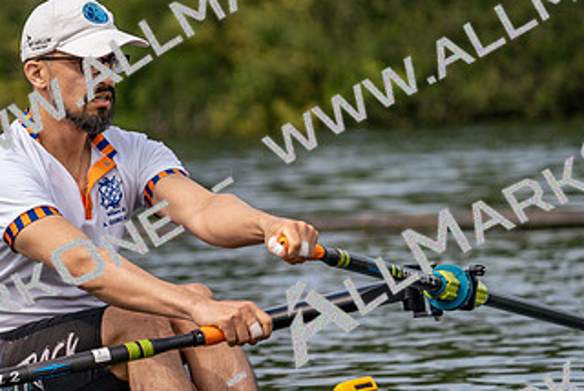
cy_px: 195
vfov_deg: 3.8
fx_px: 5878
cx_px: 130
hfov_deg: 5.7
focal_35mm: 362
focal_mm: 200
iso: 400
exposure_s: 1/1600
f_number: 5.6
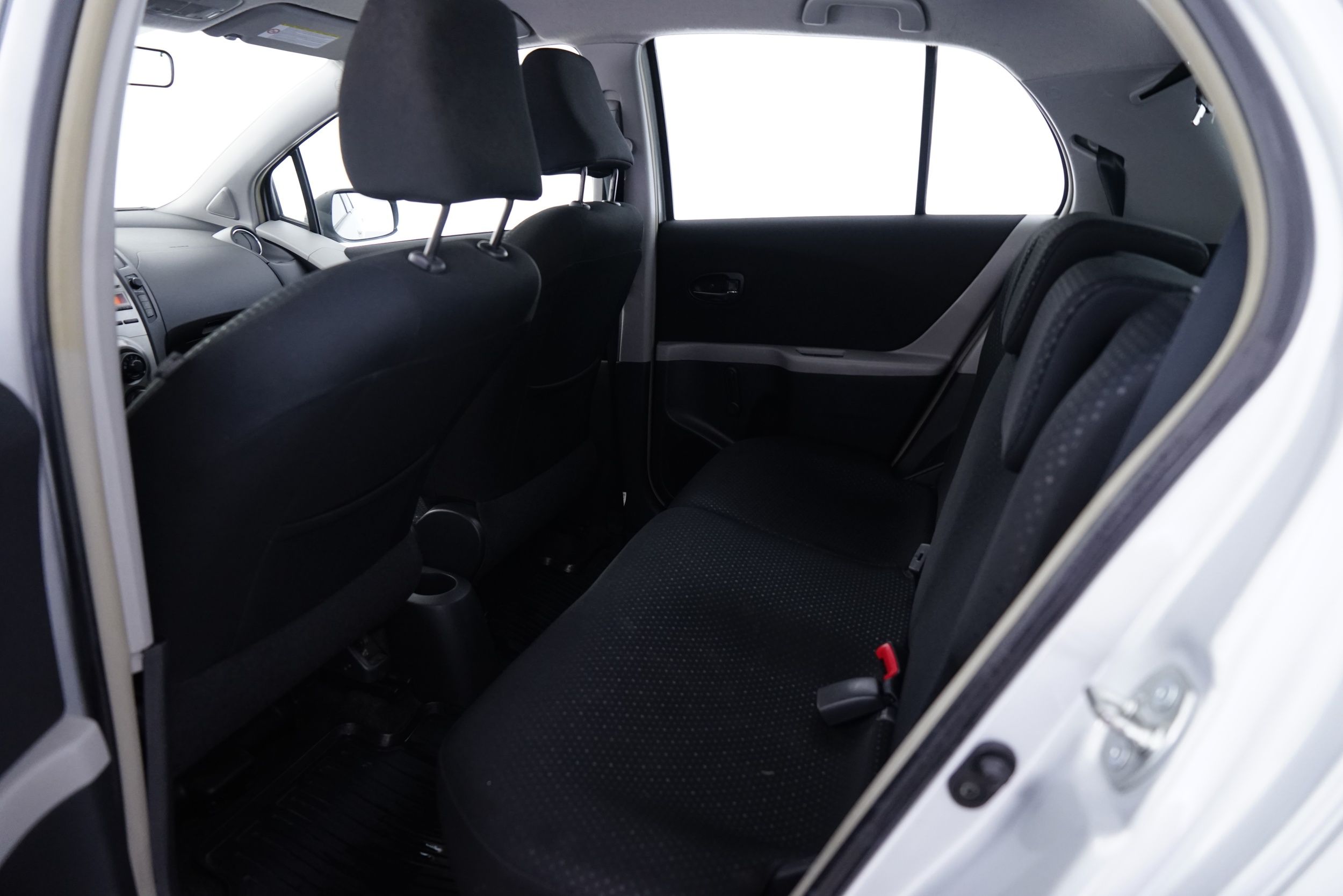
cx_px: 672
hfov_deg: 73.7
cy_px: 448
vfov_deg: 53.1
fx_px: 895
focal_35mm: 24
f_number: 4
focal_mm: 24
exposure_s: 1/10
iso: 1600
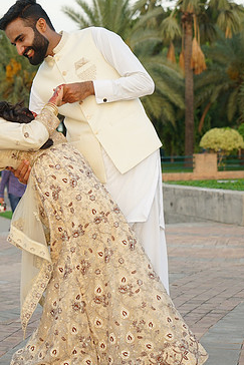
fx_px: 792
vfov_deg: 26.0
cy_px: 176
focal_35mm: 78
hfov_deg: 17.5
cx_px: 82
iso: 400
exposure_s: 1/200
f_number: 4
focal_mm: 49
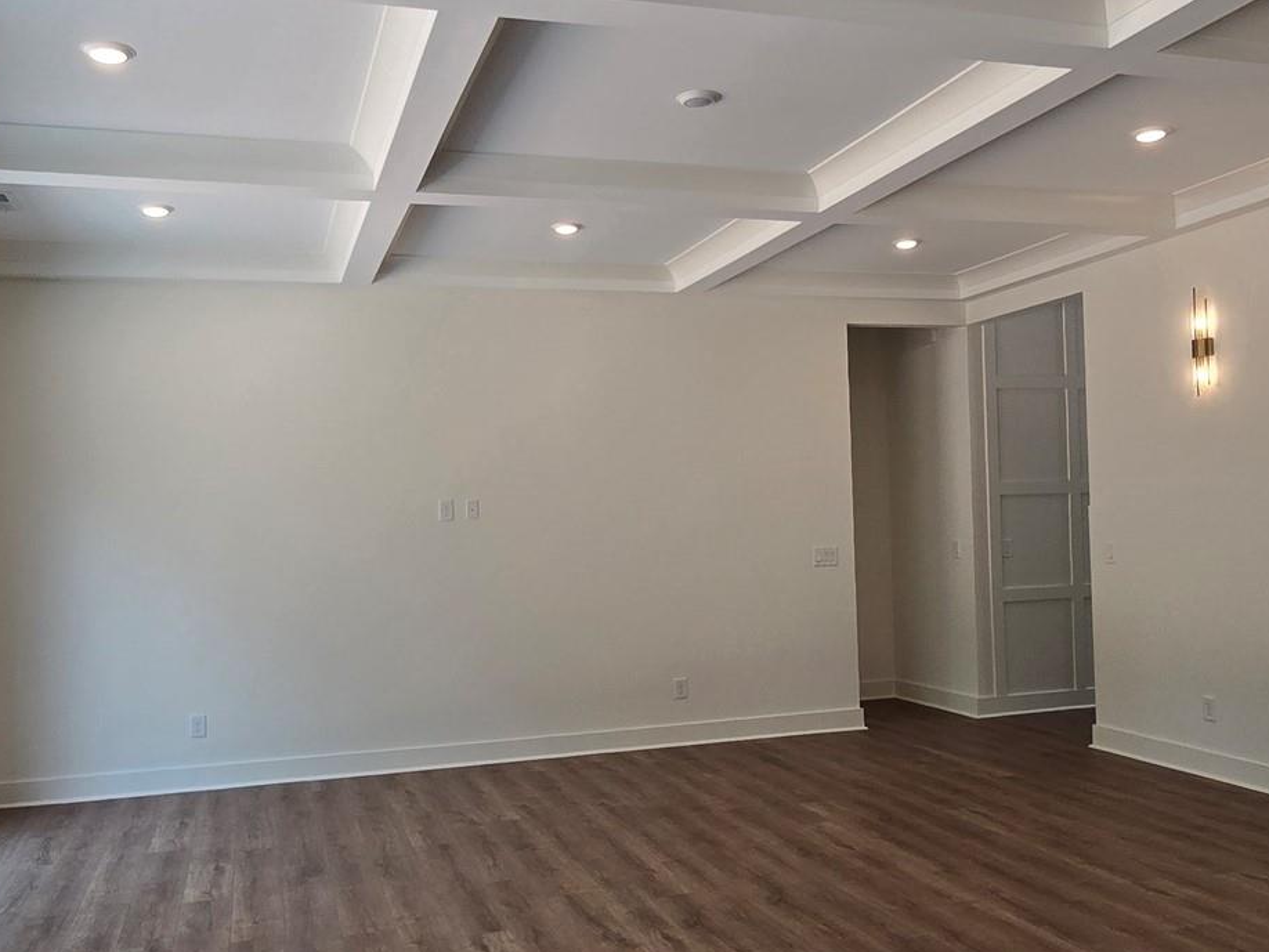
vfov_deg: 48.2
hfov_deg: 61.6
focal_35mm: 29
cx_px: 604
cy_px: 506
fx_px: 1063
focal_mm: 2.2
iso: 50
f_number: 2.2
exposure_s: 1/215
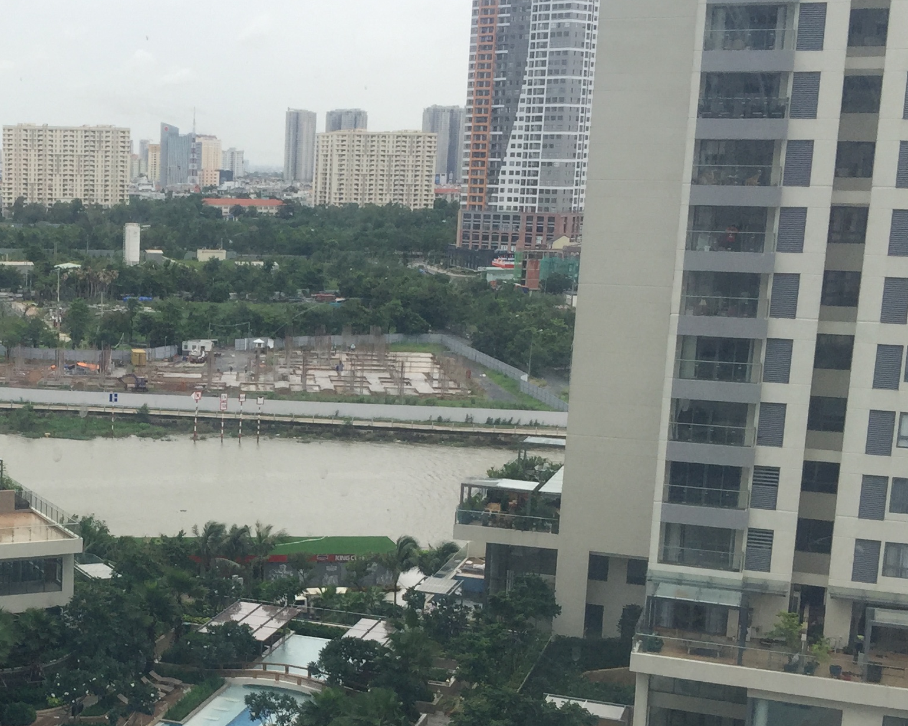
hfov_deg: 30.2
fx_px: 1612
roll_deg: -3.4
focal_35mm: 60
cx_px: 110
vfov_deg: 25.2
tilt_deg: -8.7
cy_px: 524
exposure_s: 1/791
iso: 32
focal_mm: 4.15
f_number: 2.2
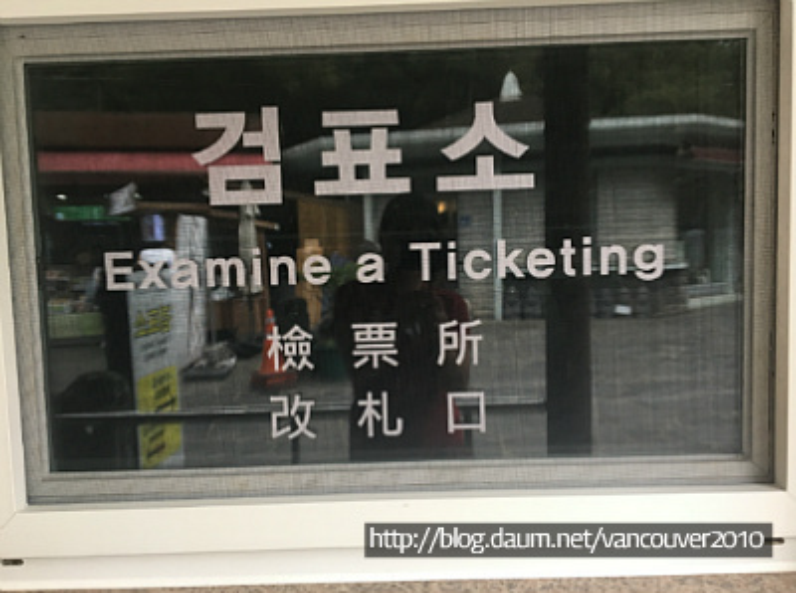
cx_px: 398
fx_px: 665
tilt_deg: -5.8
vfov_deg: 48.0
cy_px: 296
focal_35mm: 29
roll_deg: +1.2
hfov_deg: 61.8
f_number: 2.2
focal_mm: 4.15
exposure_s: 1/30
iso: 40
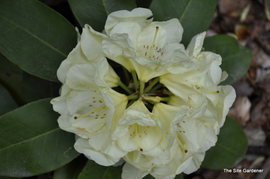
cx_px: 135
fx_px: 787
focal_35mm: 105
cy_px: 90
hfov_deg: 19.5
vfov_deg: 13.0
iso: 200
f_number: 8
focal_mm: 70
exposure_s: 1/250
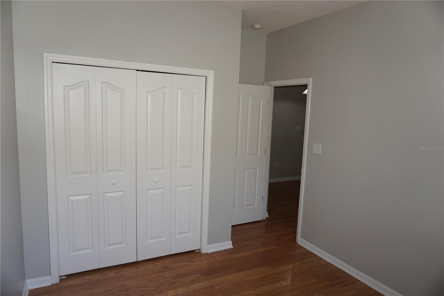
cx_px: 222
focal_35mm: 24
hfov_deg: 73.8
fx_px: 296
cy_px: 148
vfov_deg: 53.1
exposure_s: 1/160
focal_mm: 16
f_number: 4
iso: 200
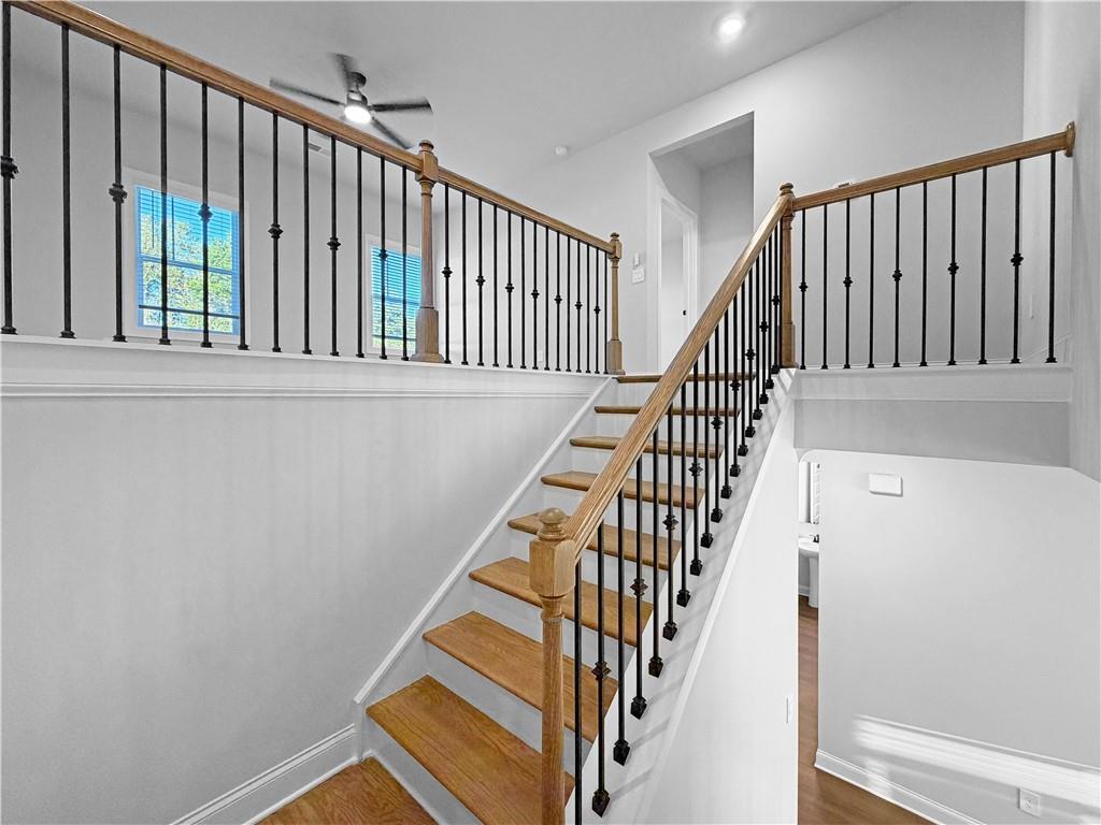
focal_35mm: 14
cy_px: 412
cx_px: 550
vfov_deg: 85.7
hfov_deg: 102.1
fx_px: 445
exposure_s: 1/60
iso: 250
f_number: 2.2
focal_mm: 2.22
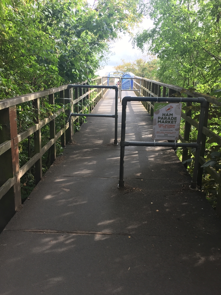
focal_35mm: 29
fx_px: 247
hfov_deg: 48.2
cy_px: 148
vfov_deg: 61.7
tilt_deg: -10.1
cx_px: 110
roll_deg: -1.5
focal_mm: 4.15
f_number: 2.2
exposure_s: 1/100
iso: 25
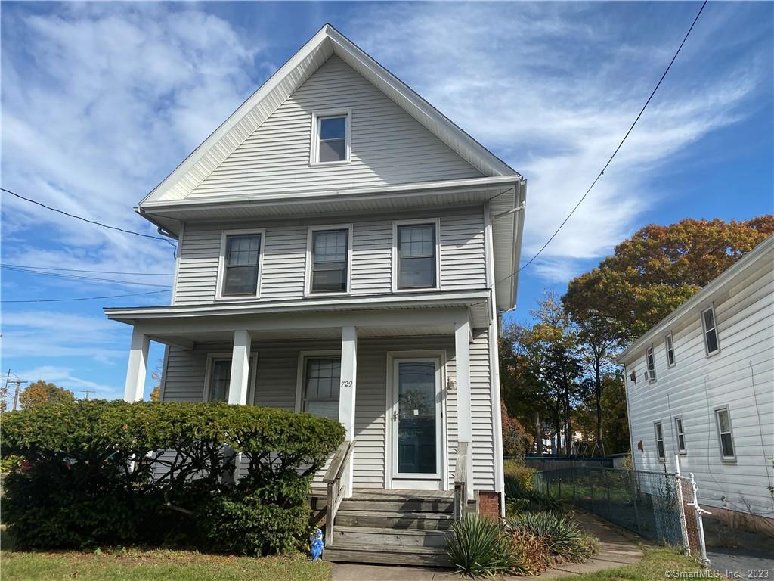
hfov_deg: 67.3
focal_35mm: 26
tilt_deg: +17.9
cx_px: 387
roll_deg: -1.2
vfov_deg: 53.1
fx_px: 581
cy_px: 290
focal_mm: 4.25
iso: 32
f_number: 1.8
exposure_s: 1/3300
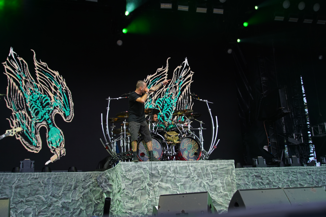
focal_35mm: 44
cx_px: 163
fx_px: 398
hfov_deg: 44.5
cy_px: 108
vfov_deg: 30.5
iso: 320
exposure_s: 1/125
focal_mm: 44
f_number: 4
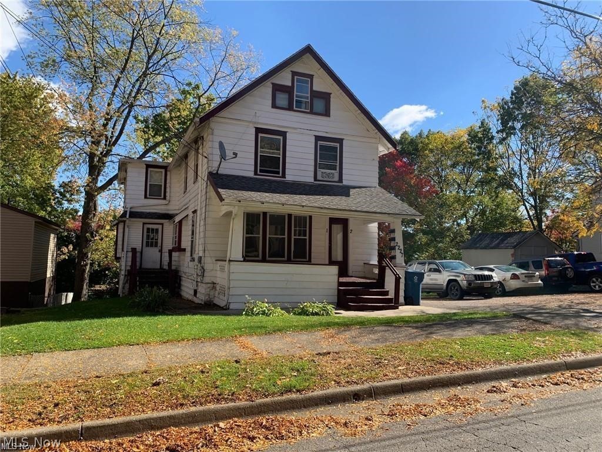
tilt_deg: +5.1
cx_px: 301
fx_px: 452
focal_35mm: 26
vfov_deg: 53.1
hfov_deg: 67.3
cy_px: 226
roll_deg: -1.5
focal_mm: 4.25
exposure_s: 1/1163
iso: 25
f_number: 1.8
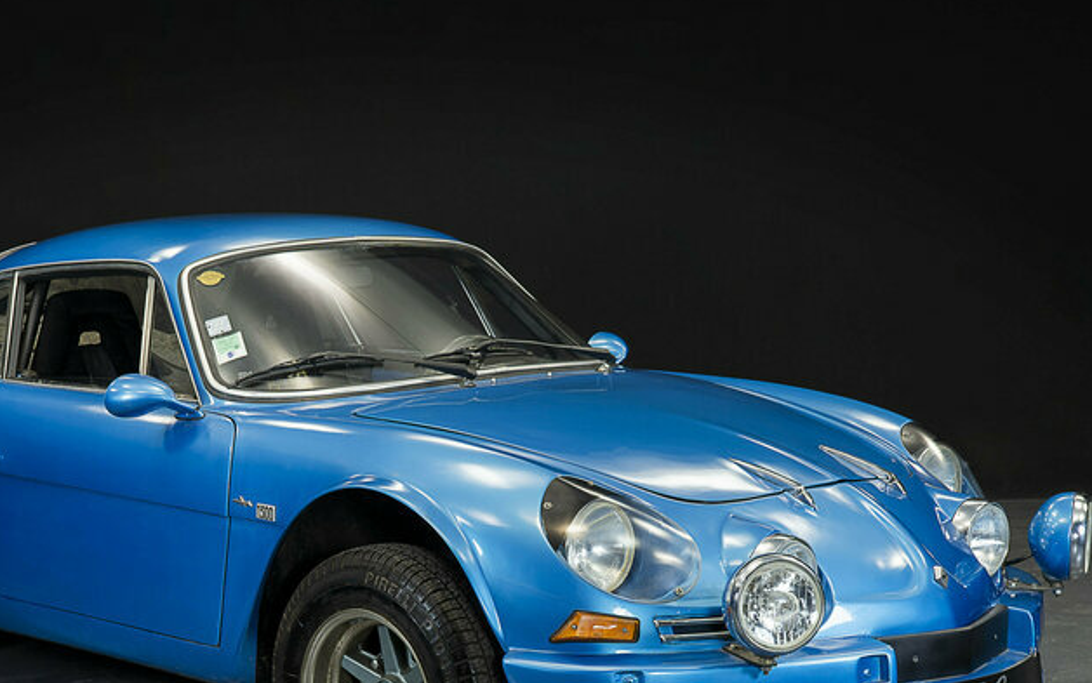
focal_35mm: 72
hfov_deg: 28.5
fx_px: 2144
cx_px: 412
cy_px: 586
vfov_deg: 17.9
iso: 250
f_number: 9
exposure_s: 1/2
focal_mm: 37
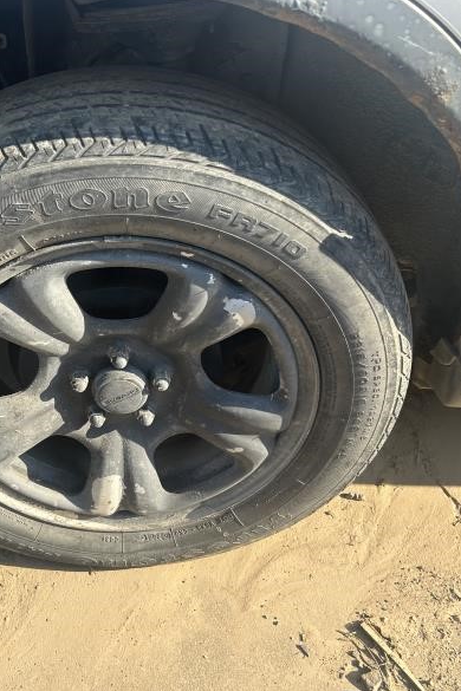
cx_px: 110
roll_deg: -0.6
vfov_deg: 51.9
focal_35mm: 37
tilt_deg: -38.3
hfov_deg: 35.1
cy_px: 350
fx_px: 711
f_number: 1.5
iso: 50
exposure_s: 1/1100
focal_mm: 5.7
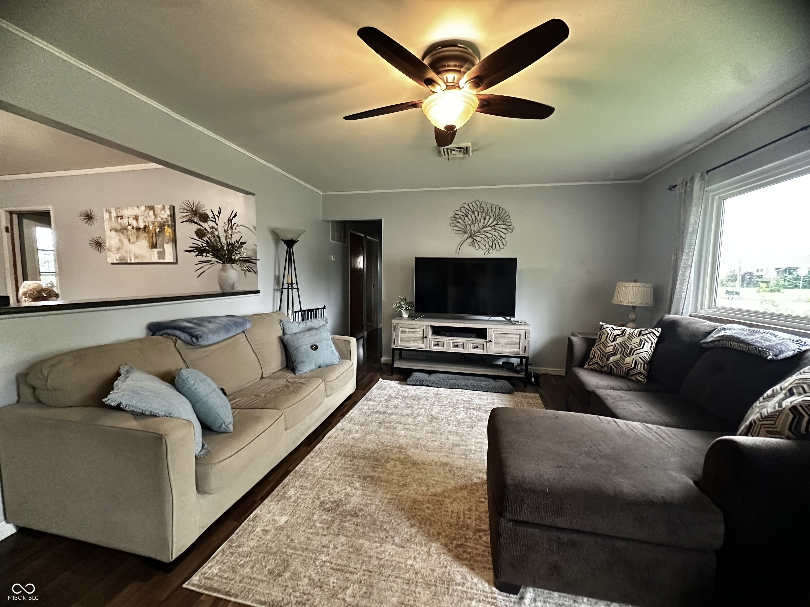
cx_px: 405
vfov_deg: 85.7
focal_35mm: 14
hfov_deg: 102.1
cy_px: 304
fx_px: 328
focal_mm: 2.22
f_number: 2.2
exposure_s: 1/60
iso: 800
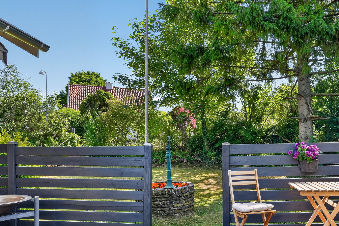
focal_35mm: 30
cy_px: 154
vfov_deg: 42.9
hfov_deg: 60.7
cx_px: 221
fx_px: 282
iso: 400
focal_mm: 20
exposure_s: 1/800
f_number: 8
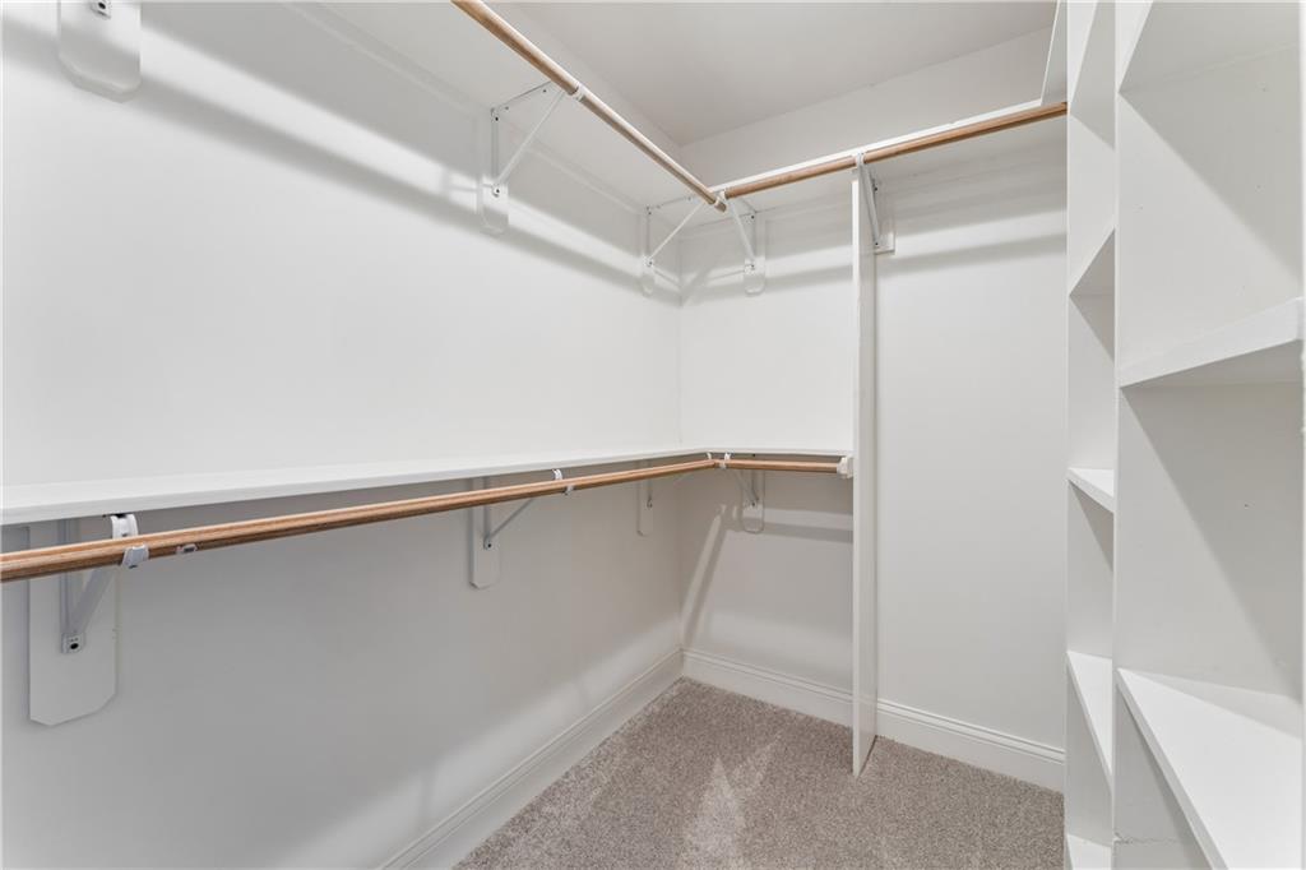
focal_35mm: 14
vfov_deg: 81.2
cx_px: 653
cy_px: 435
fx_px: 508
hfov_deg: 104.3
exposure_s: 1/5
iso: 400
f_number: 13
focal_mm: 14
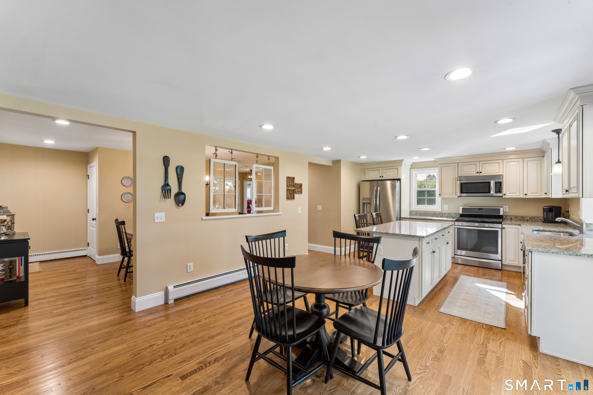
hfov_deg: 100.0
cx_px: 296
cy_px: 198
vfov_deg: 77.0
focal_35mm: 15
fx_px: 249
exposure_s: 1/6
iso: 400
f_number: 13
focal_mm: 15.1
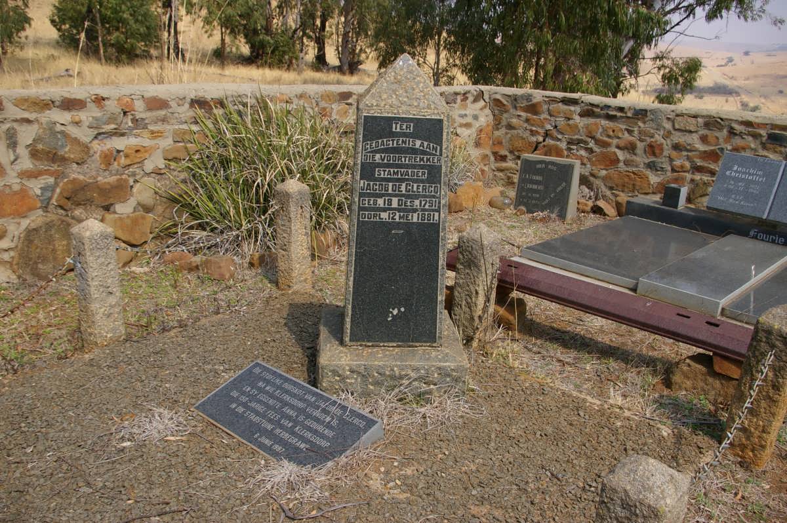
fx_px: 688
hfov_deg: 59.5
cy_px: 262
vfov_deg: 41.6
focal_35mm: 32
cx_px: 394
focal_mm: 21
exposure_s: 1/250
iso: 200
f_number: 8
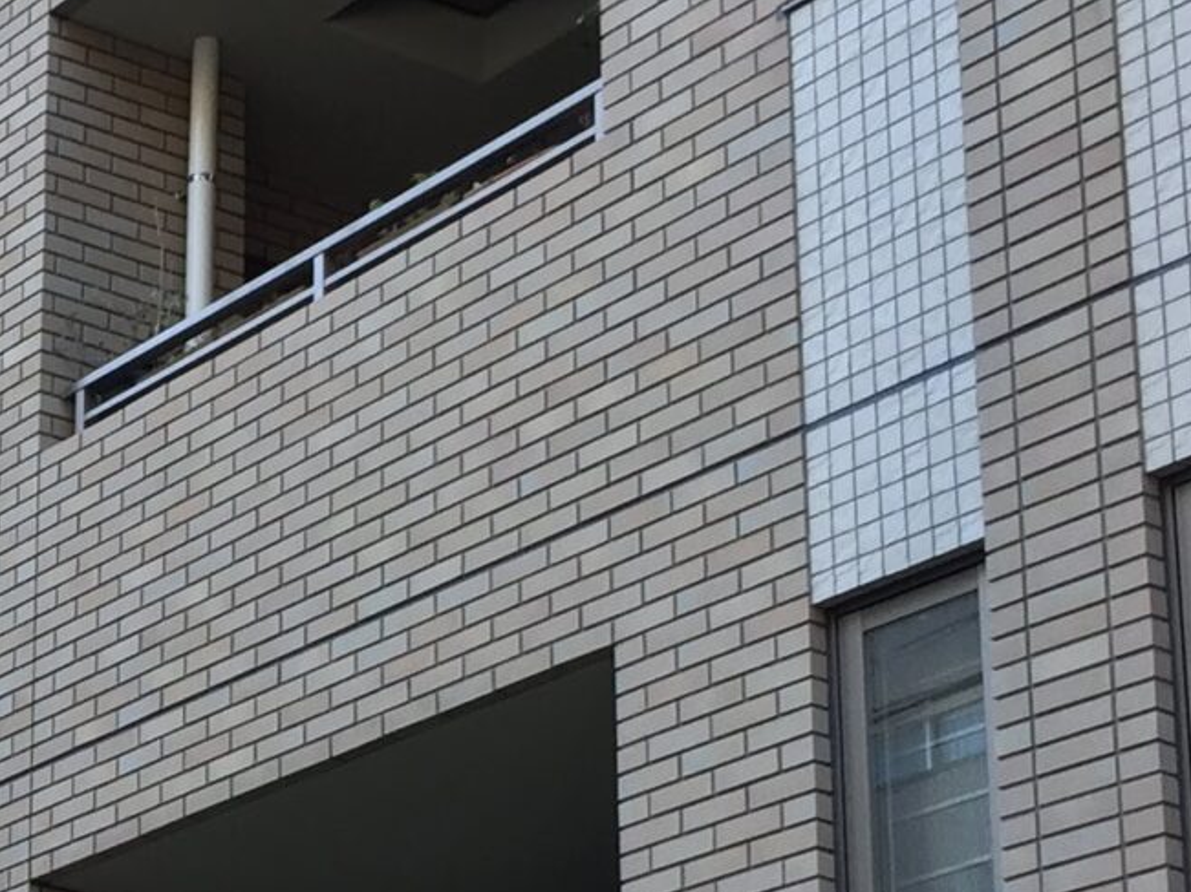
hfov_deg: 16.3
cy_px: 934
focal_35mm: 114
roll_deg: -2.4
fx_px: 3922
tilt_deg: +16.1
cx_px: -355
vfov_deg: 12.8
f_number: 2.2
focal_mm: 4.15
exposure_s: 1/162
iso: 32
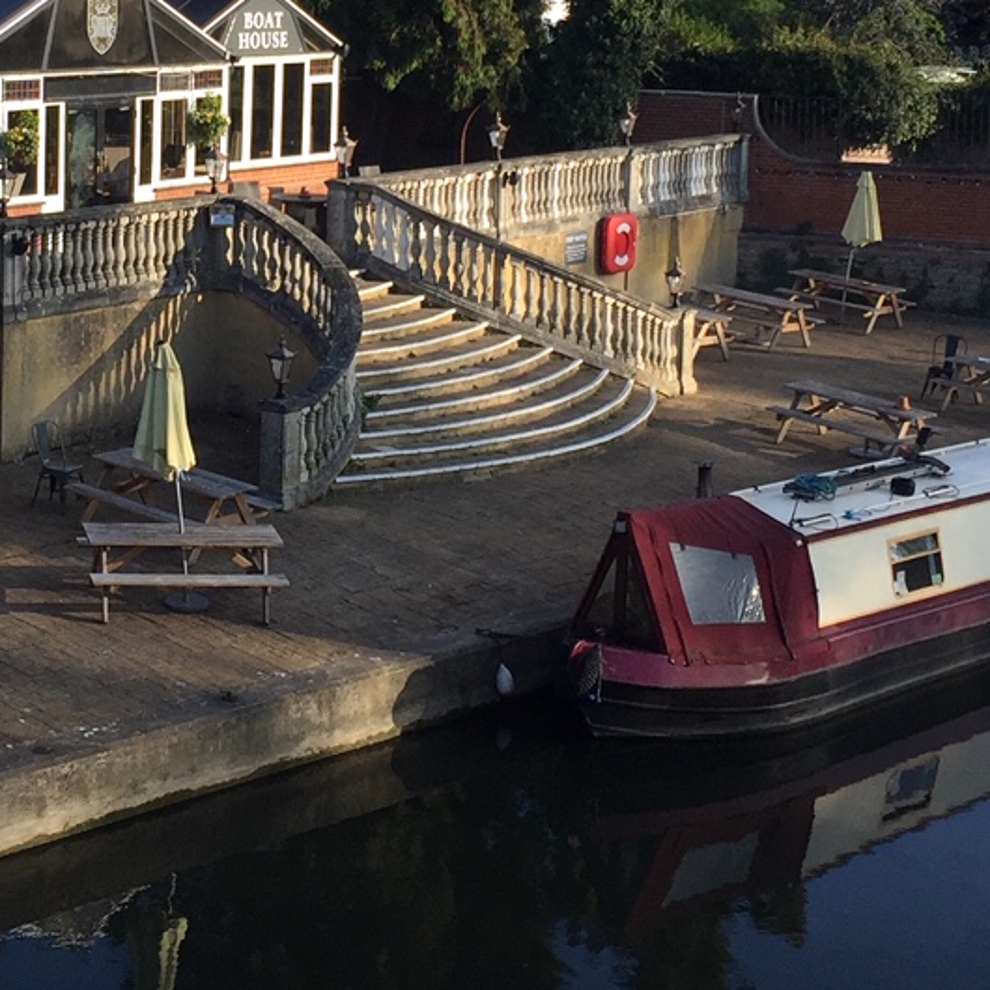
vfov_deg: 21.5
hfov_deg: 21.7
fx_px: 2556
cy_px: 112
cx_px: 204
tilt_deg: -5.0
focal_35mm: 79
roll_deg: -1.9
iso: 32
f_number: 2.2
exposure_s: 1/964
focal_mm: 4.15
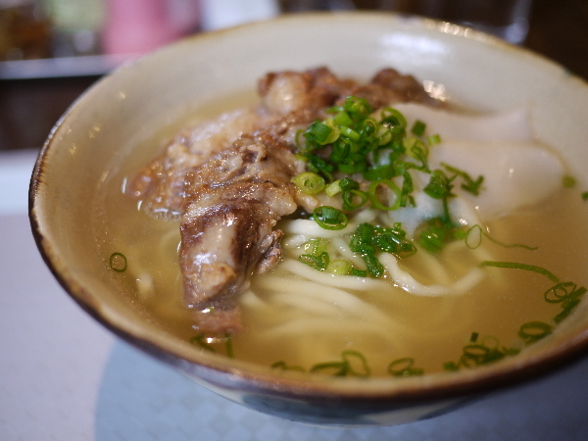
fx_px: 679
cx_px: 294
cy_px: 220
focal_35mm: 40
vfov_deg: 36.0
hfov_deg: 46.8
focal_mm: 20
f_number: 1.7
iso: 100
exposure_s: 1/40
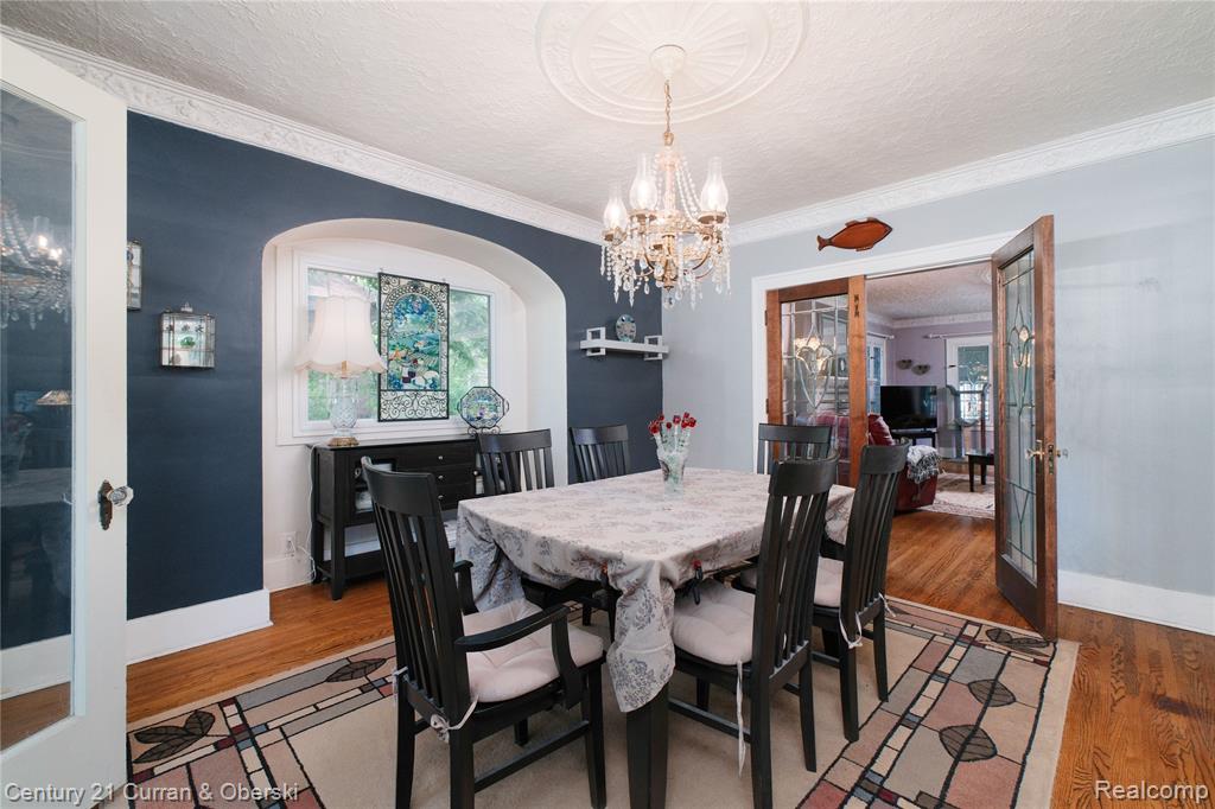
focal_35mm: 15
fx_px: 506
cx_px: 608
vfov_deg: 77.3
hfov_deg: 100.4
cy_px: 404
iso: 1000
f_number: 6.4
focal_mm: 10
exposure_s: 1/125
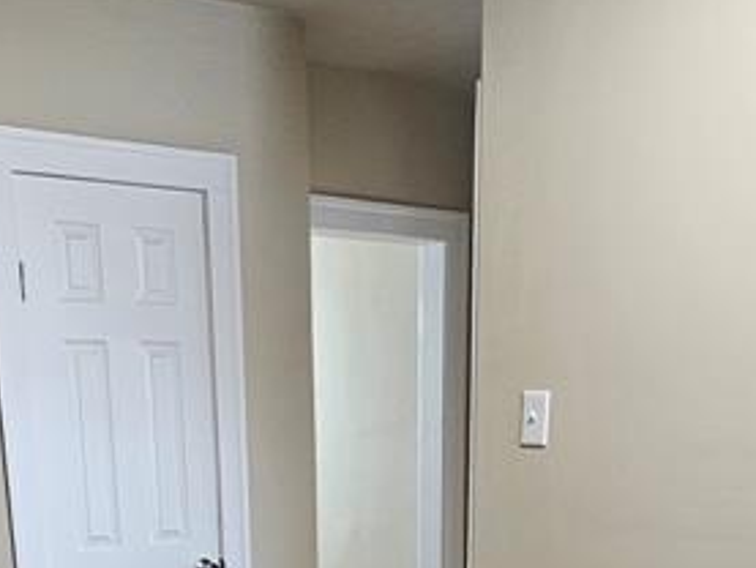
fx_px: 1049
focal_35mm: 48
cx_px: 306
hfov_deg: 39.5
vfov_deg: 25.4
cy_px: 770
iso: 200
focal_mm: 2.2
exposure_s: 1/60
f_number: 2.2
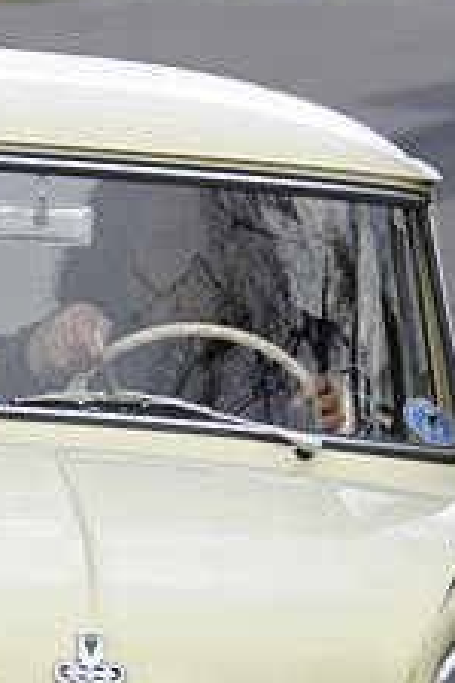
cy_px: 716
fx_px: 14123
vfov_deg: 2.8
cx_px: 200
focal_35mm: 745
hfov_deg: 1.8
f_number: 6.3
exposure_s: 1/320
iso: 320
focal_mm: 210
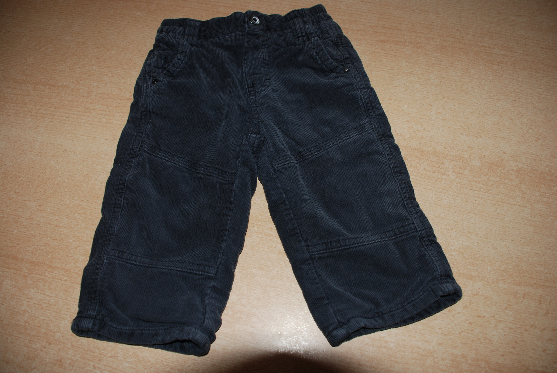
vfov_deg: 43.7
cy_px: 186
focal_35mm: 30
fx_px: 465
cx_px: 278
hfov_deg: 61.9
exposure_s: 1/60
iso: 200
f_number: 3.8
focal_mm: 20
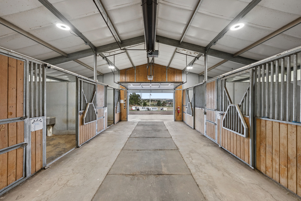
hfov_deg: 108.3
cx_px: 150
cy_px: 100
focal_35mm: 13
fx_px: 109
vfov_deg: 85.5
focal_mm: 13
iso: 800
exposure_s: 1/80
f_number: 8
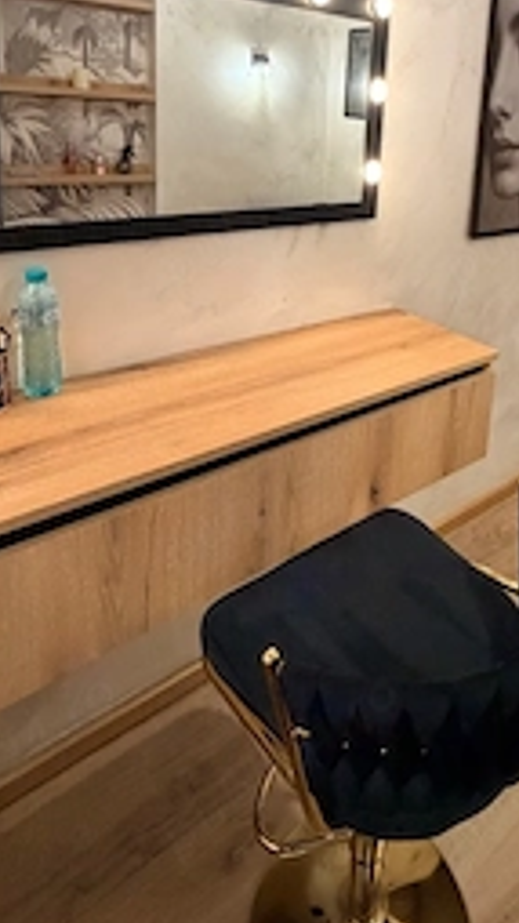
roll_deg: -2.9
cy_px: 243
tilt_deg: -11.9
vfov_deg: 71.7
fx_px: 587
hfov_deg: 46.8
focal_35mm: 24
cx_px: 352
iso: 400
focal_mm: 2.22
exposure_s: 1/50
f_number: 2.2
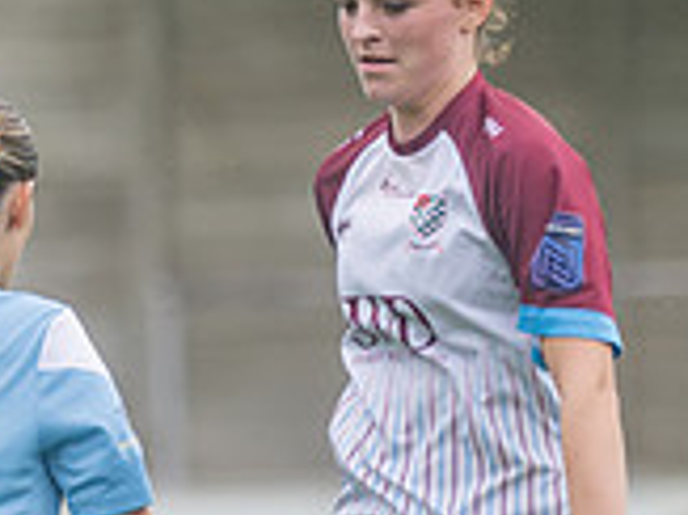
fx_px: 28738
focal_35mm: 1447
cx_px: 357
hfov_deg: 1.4
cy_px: 572
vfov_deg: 1.0
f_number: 2.8
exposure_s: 1/1600
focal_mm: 210
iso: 320
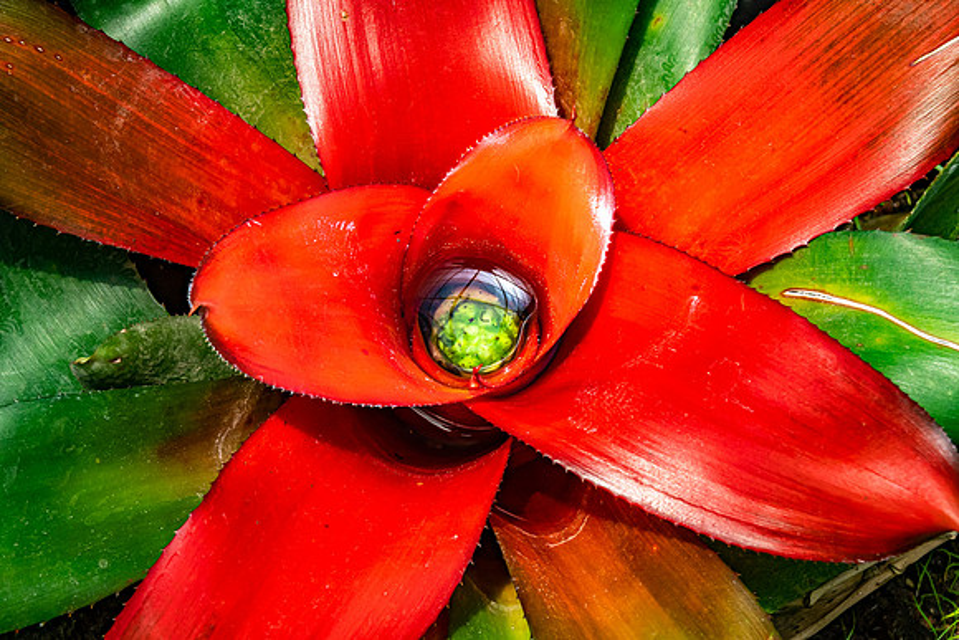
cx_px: 480
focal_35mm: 95
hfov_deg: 21.5
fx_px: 2531
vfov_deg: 14.4
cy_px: 320
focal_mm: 34.64
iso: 200
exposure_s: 1/80
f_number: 9
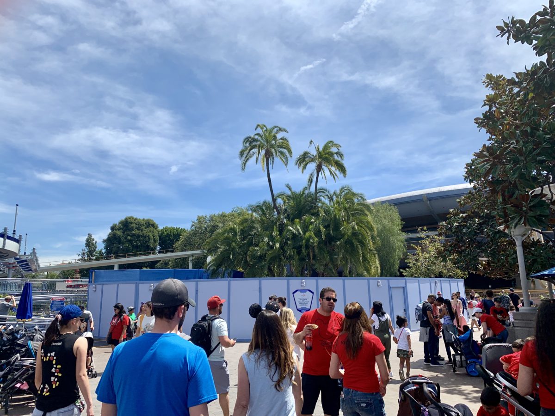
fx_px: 417
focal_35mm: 26
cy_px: 208
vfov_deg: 53.1
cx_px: 278
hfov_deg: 67.3
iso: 25
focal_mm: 4.25
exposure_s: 1/3086
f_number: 1.8
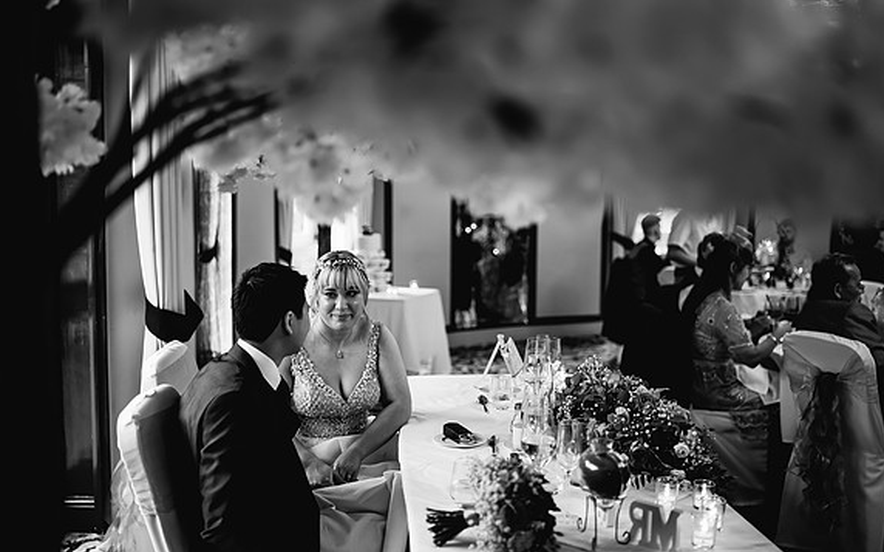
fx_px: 891
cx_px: 447
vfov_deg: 34.4
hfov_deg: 52.8
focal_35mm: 37
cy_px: 274
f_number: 1.4
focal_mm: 35
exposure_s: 1/250
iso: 500
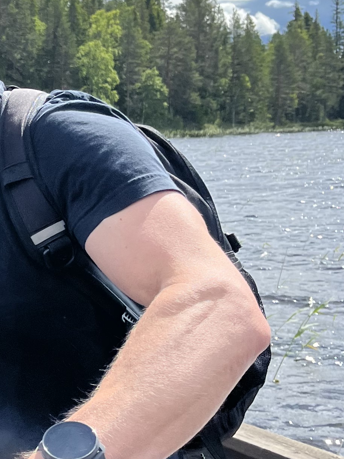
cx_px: -166
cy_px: 182
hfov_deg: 15.8
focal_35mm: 86
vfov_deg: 22.7
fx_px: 1140
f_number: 1.6
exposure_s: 1/1957
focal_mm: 5.1
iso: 50
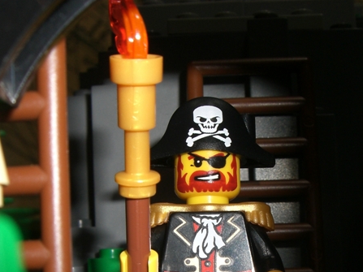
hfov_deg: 28.5
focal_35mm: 68
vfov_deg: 21.2
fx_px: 713
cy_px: 240
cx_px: 206
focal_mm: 6.2
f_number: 4.3
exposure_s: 1/60
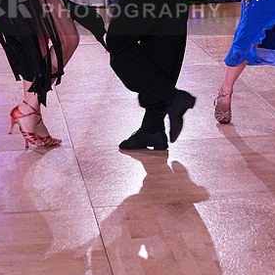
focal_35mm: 135
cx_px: 101
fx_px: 1213
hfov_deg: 12.9
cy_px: 3
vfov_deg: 12.8
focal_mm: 77
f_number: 9
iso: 2500
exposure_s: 1/250
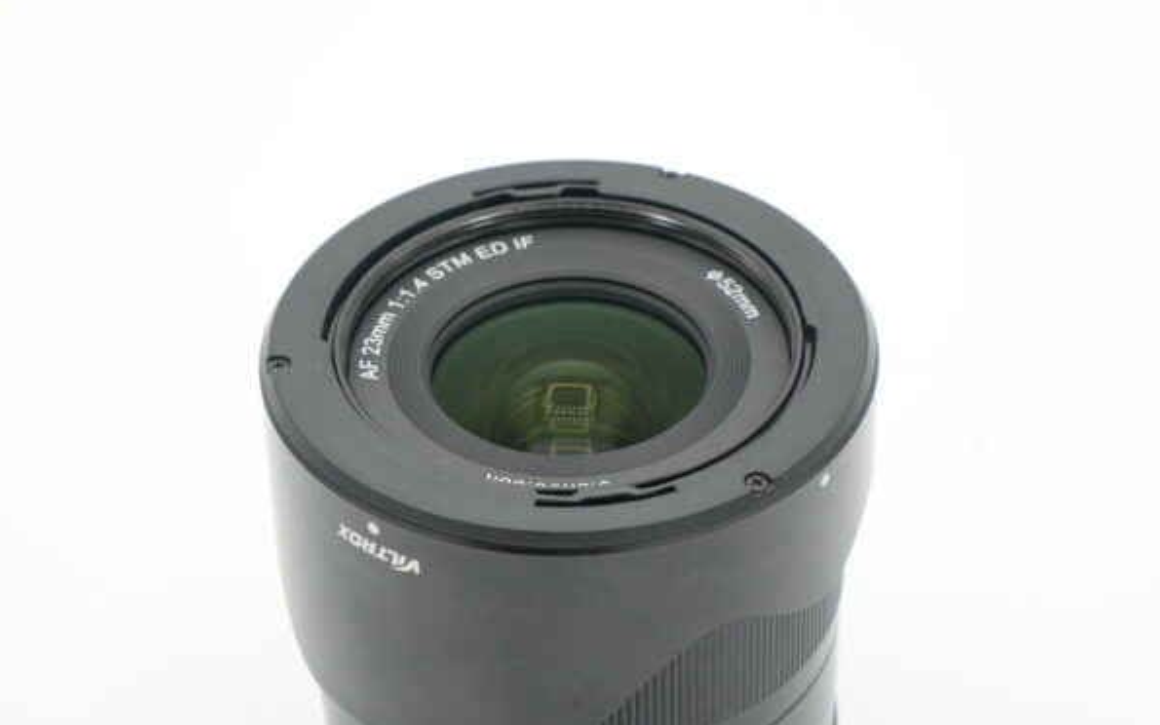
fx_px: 3415
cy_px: 374
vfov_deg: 12.1
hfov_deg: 19.3
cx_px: 581
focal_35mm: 108
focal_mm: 70
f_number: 13
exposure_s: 1/320
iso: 2000
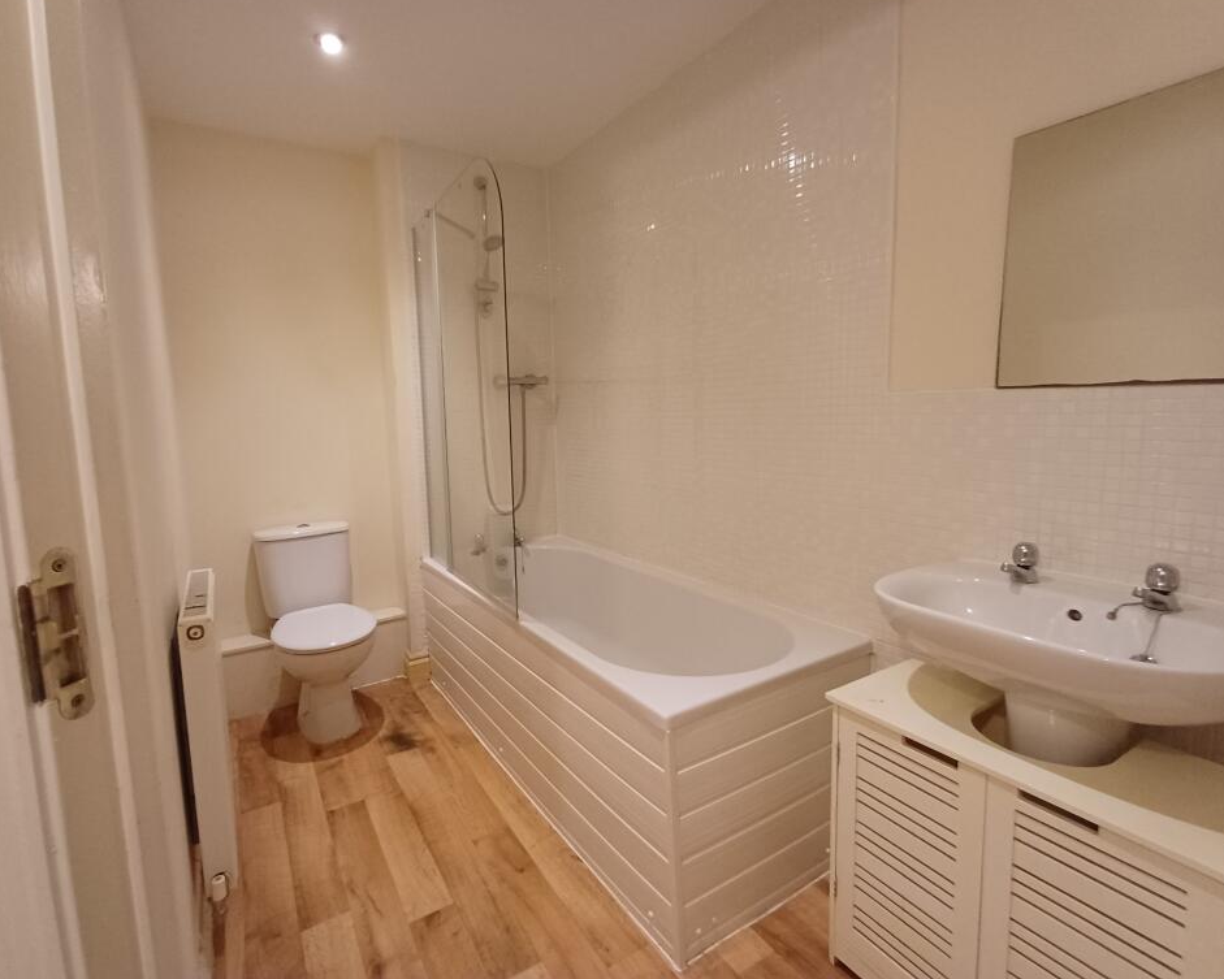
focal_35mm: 17
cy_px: 481
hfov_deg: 89.5
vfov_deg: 77.0
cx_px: 578
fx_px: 616
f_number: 2.2
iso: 200
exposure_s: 1/25
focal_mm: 1.64
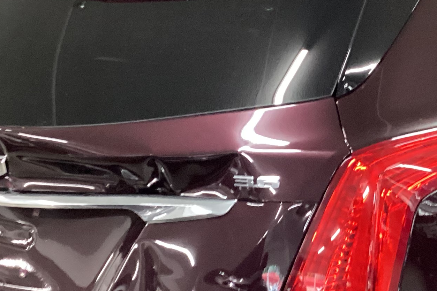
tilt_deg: -20.3
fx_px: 1019
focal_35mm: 84
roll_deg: +0.7
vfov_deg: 16.2
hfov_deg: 23.9
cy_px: 224
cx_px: 331
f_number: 2.4
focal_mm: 3.3
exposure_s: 1/30
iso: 500
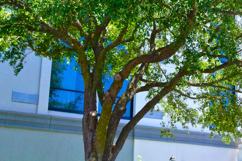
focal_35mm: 83
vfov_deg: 16.4
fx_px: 558
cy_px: 46
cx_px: 239
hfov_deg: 23.5
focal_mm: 18
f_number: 5
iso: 800
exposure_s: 1/2000
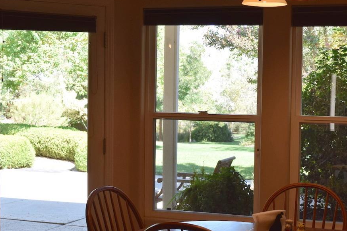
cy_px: 142
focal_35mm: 67
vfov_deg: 20.3
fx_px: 646
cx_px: 246
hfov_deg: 29.7
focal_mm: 26
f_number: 6.3
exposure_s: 1/160
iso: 400
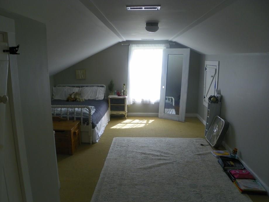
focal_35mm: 29
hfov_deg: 61.6
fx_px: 225
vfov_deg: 48.2
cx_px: 126
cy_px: 107
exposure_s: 1/100
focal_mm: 4.6
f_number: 2.8
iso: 64
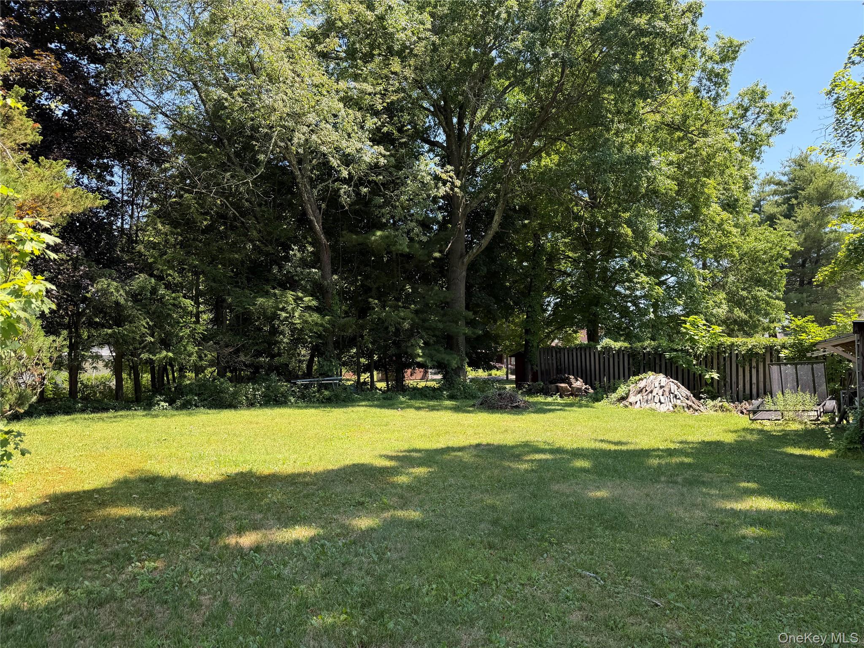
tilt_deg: +3.0
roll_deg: -0.2
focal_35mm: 24
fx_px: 599
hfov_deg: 71.6
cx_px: 432
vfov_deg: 56.8
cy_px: 324
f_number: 1.78
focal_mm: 6.76
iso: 80
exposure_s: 1/735
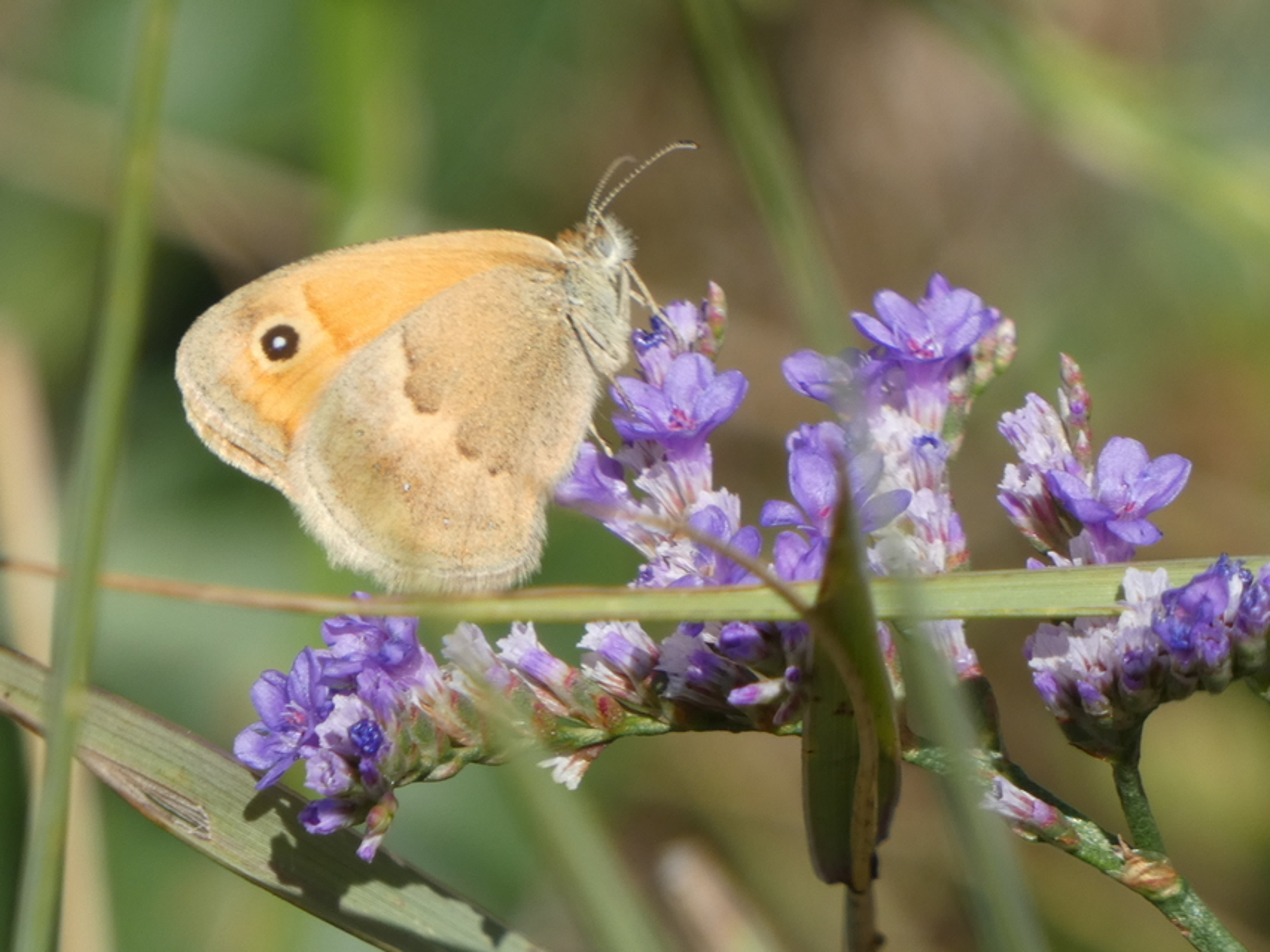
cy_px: 476
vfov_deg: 1.8
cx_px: 635
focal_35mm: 827
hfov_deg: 2.4
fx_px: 30345
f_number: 5.6
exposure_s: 1/200
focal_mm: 148.1
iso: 80
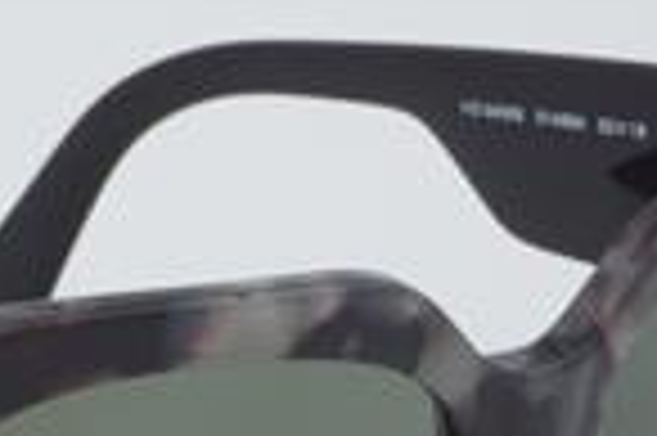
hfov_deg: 9.9
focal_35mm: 206
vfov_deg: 6.6
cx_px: 58
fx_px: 3755
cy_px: 423
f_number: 32
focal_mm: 50
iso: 100
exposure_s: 1/3
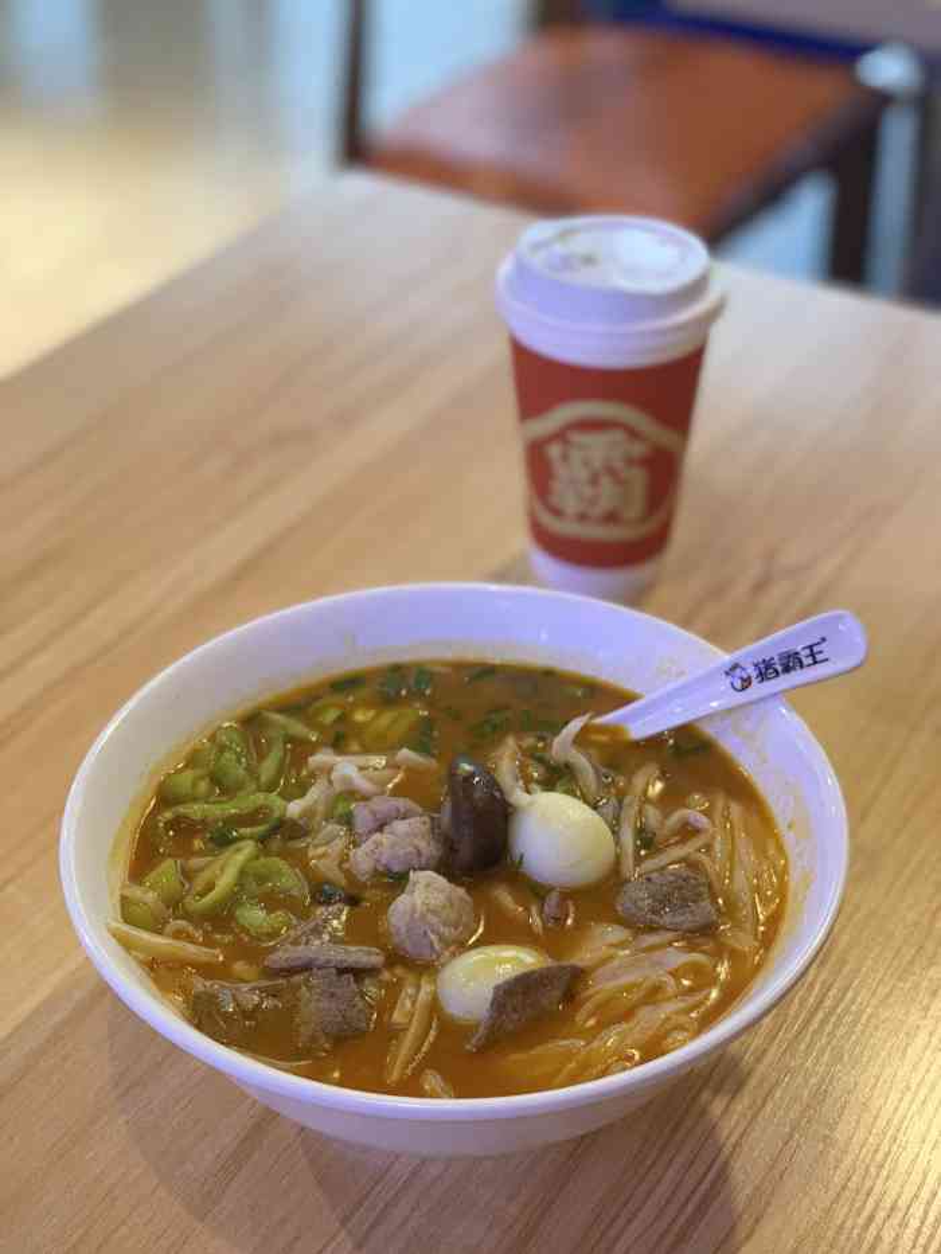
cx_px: 470
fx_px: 1884
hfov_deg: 28.0
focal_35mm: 52
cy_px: 627
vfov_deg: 36.8
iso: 320
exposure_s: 1/60.2
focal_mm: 6
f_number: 2.4
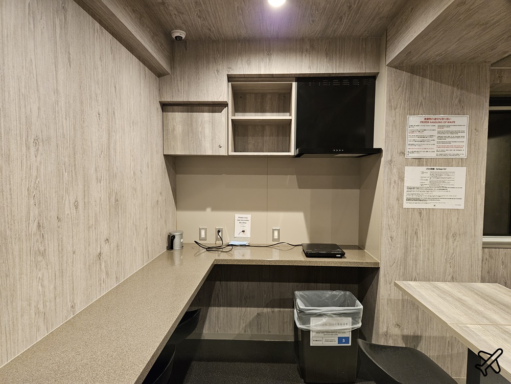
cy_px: 192
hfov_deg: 73.9
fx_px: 340
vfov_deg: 58.9
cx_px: 256
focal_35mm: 23
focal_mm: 5.4
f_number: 1.8
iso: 1000
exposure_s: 1/100
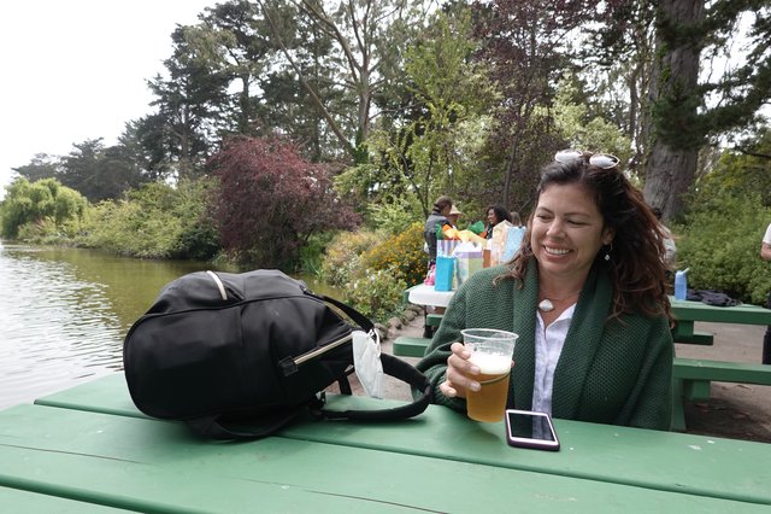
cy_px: 257
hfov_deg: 73.8
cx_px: 386
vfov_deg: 53.1
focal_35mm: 24
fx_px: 514
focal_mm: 9
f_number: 2.8
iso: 100
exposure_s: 1/500
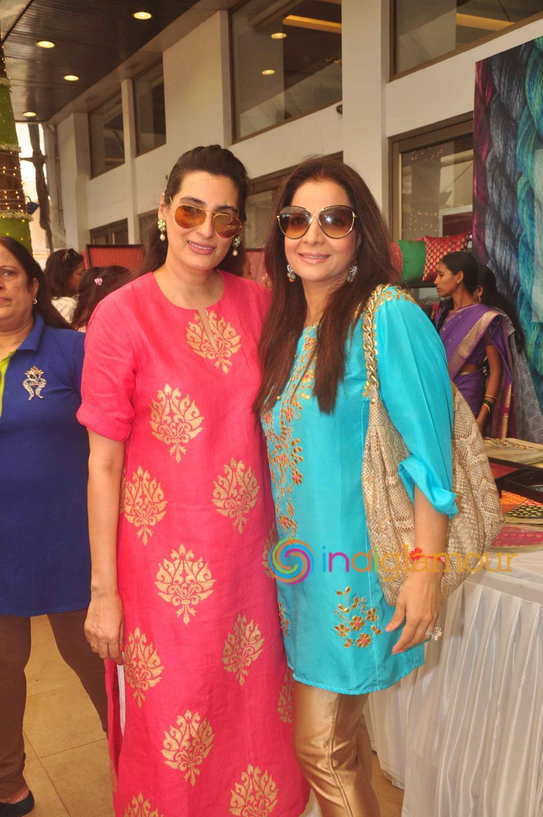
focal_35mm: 39
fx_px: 884
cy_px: 408
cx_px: 272
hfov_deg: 34.1
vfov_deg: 49.6
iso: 400
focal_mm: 26
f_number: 7.1
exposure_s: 1/160
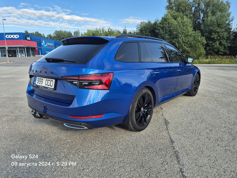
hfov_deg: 73.9
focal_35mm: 23
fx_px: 157
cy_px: 89
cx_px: 118
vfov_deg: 58.9
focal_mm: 5.4
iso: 25
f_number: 1.8
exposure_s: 1/766
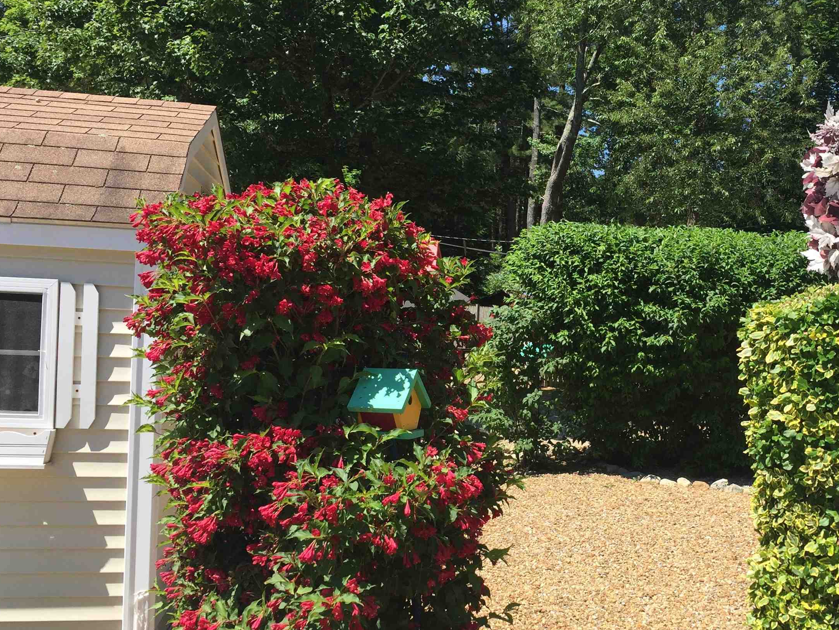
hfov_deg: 45.1
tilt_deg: -3.2
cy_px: 342
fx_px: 994
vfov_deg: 35.1
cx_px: 557
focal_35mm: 41
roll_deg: -4.0
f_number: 2.2
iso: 32
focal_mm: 4.15
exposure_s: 1/1464
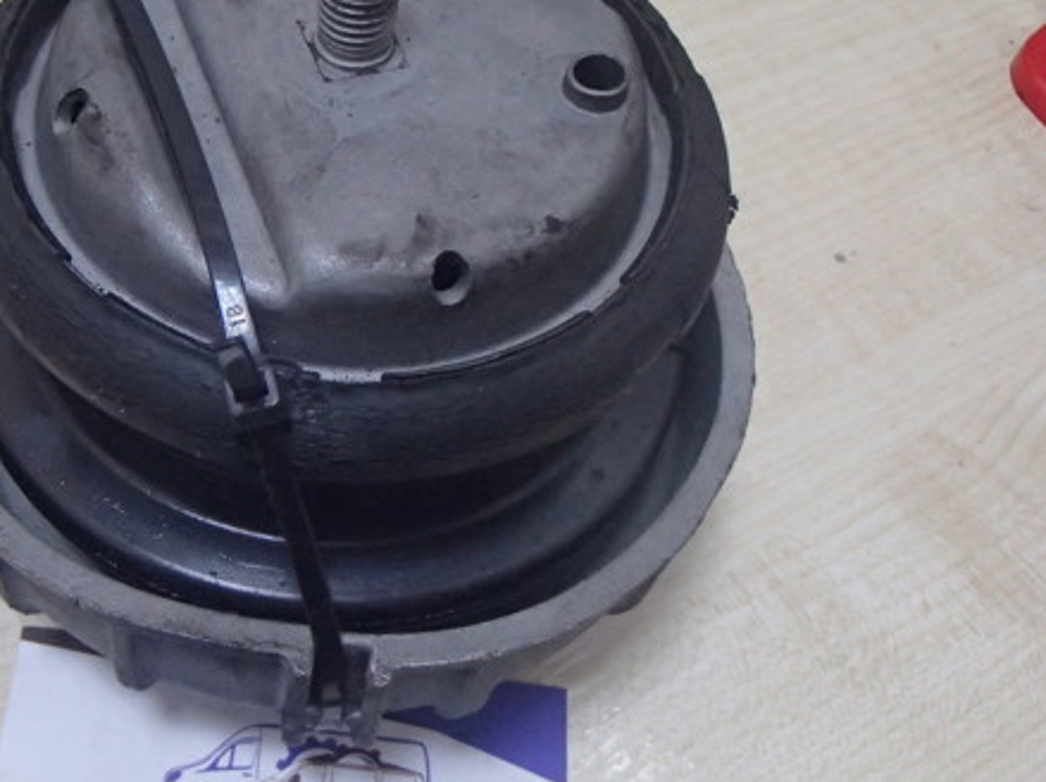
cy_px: 421
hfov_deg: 35.1
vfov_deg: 27.0
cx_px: 315
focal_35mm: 54
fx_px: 1630
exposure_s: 1/50
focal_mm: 6.64
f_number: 4.7
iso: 800
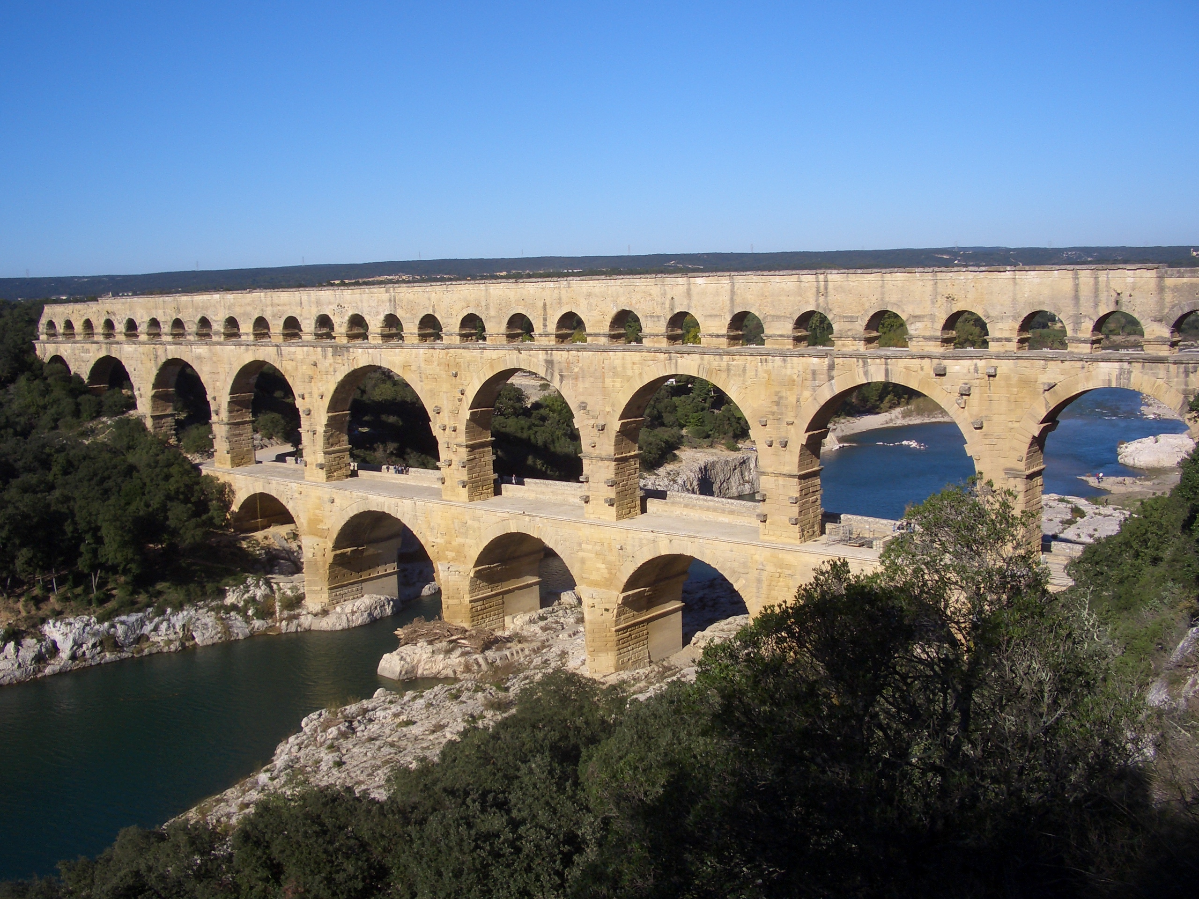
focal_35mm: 35
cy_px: 450
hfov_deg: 52.6
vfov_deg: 40.7
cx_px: 600
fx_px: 1212
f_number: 4.3
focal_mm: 5.8
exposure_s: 1/640
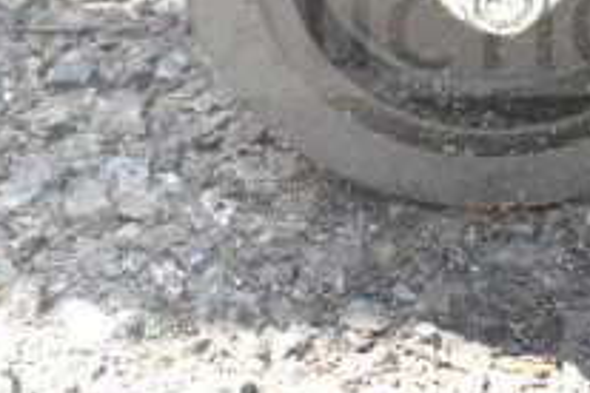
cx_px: 513
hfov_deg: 16.3
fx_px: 2032
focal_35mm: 124
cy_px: -130
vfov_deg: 10.8
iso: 6400
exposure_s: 1/500
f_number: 14
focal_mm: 28
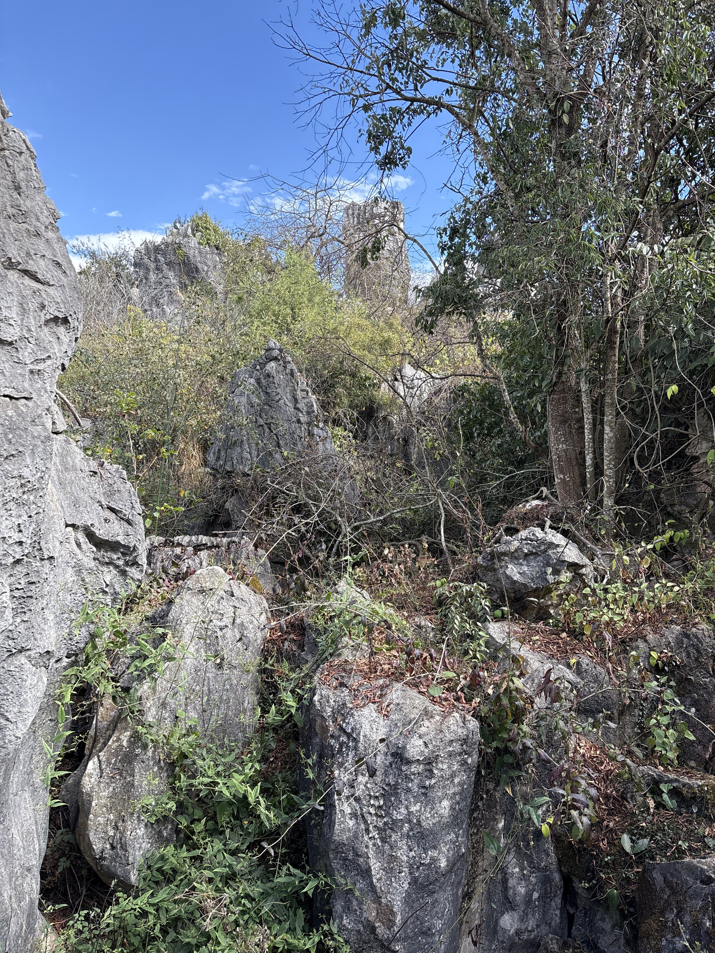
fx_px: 716
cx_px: 358
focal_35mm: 26
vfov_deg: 67.3
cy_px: 476
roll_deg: -1.6
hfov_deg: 53.1
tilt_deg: +2.9
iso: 64
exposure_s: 1/623
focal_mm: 5.96
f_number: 1.6
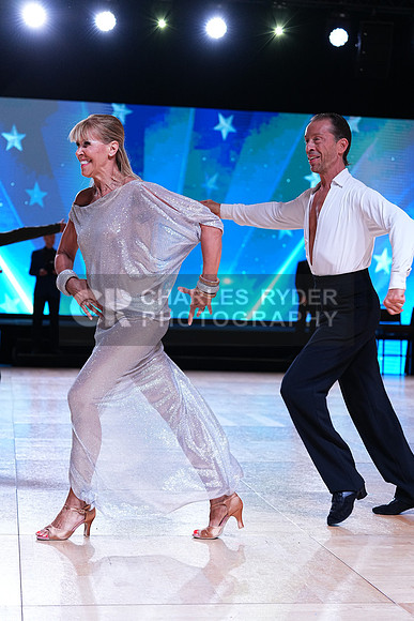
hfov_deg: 19.5
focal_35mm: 70
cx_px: 207
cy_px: 310
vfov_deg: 28.8
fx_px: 1207
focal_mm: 70
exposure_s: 1/400
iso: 1250
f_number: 4
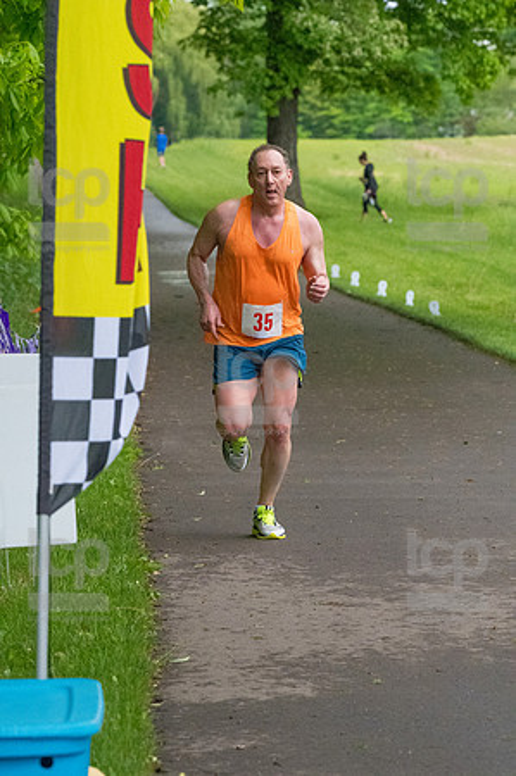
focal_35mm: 187
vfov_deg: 11.0
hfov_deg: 7.3
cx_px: 258
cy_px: 388
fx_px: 4029
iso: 6400
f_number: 5.6
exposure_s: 1/1250
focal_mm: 125
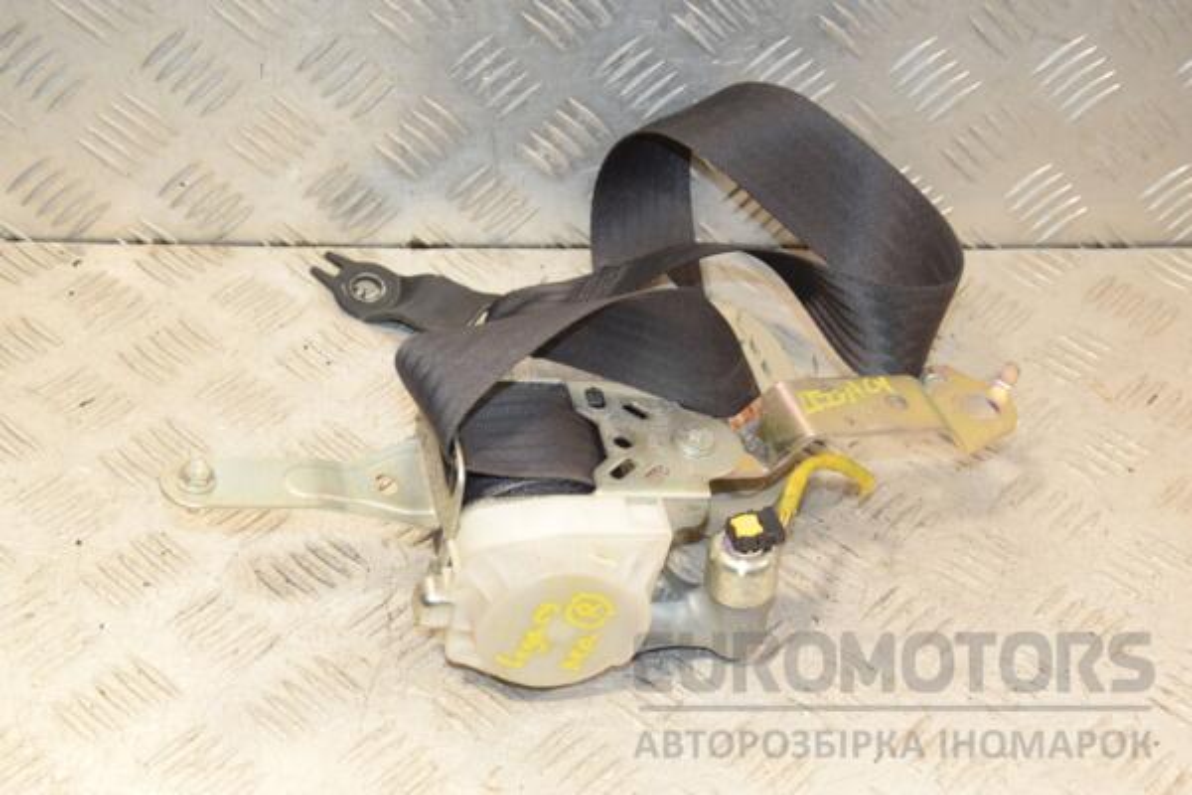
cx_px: 596
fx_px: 2086
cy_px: 398
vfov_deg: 21.6
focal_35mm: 63
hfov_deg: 31.9
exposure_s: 1/200
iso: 1600
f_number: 7.1
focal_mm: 42
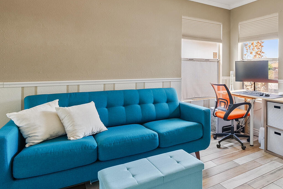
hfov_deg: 67.8
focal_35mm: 25
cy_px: 65
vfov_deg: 50.5
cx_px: 206
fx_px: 196
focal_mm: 16
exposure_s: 1/3
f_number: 8
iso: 320
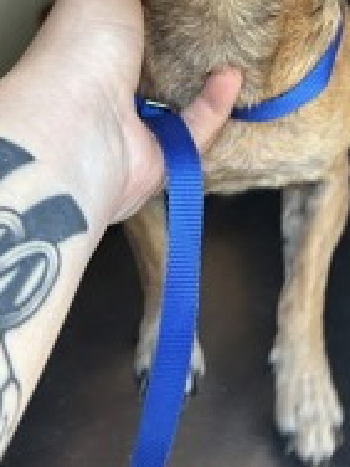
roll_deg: -6.5
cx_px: 205
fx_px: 782
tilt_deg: -23.7
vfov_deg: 30.9
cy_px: 2
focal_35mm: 58
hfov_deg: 25.2
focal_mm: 5.7
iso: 125
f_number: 1.5
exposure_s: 1/63
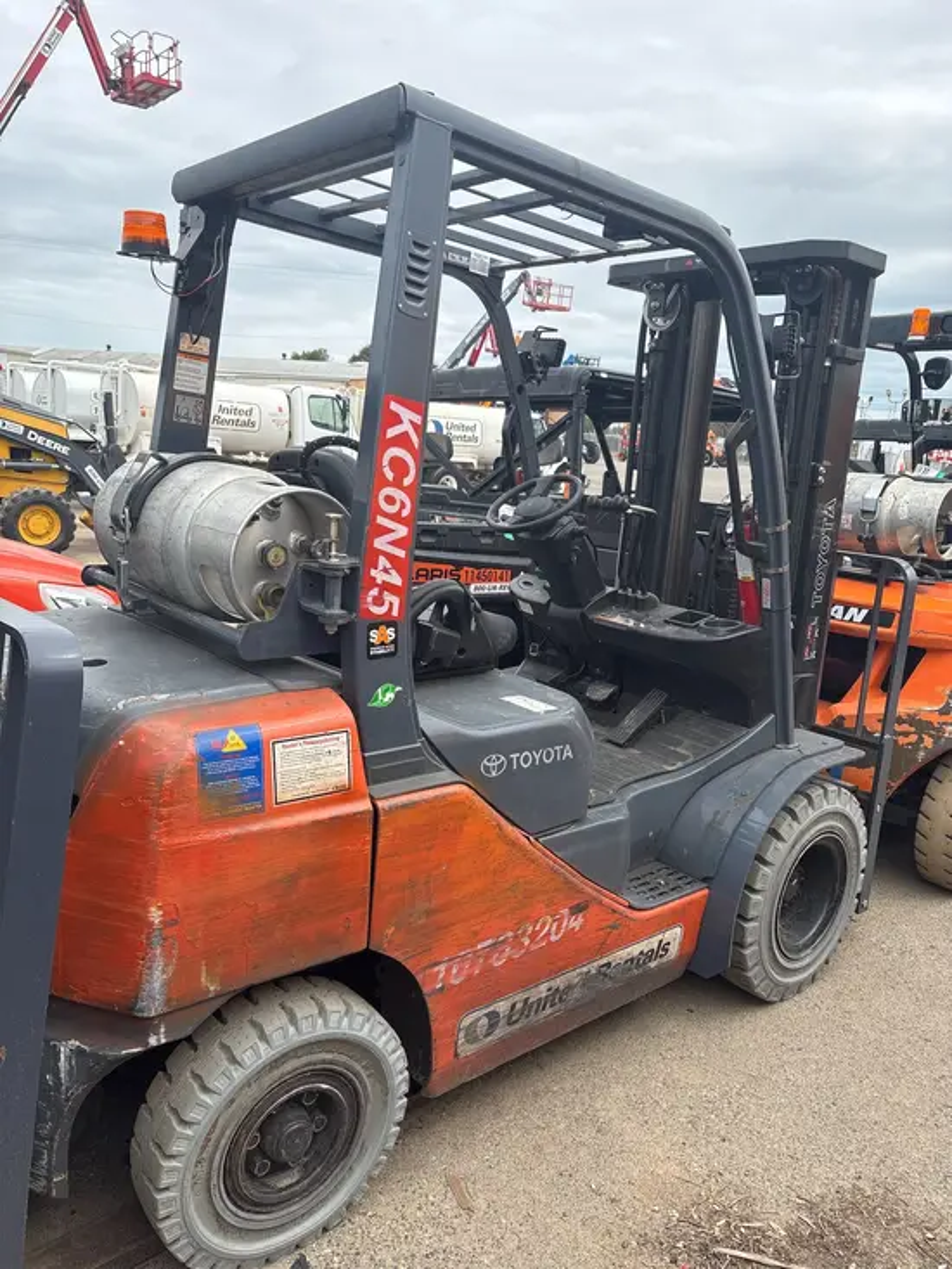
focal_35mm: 26
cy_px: 634
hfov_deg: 53.1
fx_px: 953
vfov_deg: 67.3
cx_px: 476
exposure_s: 1/1799
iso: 50
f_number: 1.6
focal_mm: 5.96
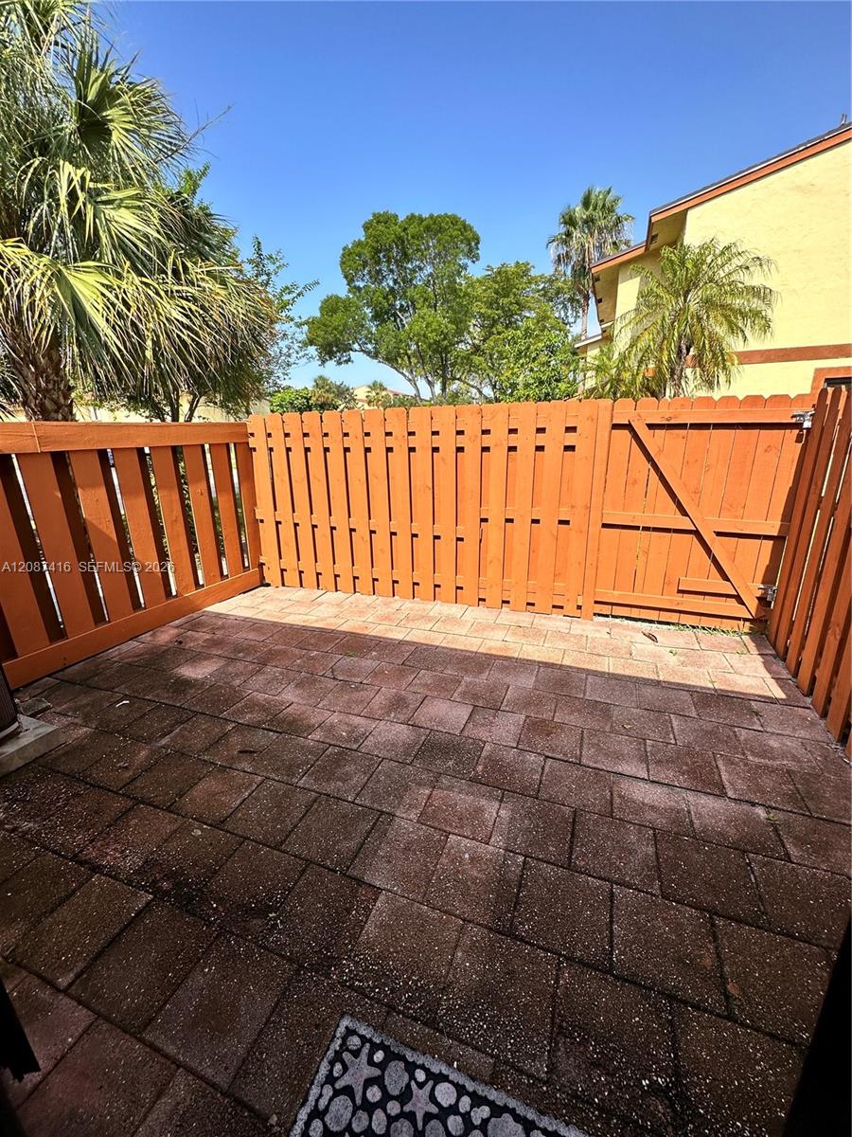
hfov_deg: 85.7
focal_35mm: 14
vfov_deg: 102.1
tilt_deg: -16.0
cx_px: 426
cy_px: 568
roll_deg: +0.2
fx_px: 459
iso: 40
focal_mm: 2.22
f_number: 2.2
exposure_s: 1/1159
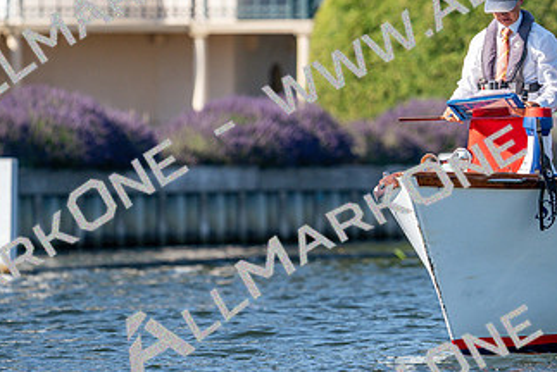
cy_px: 120
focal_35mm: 712
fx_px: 11026
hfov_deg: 2.9
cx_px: 476
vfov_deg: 1.9
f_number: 6.3
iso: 400
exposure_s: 1/1600
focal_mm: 397
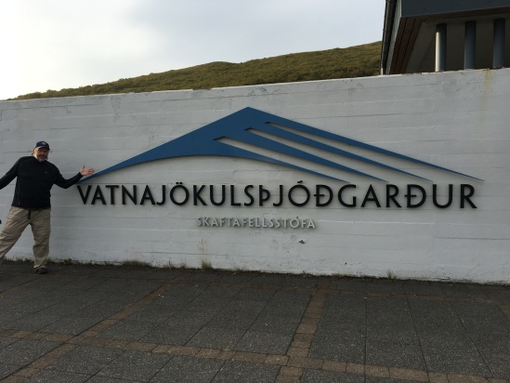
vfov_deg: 48.2
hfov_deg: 61.6
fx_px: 427
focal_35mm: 29
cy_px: 192
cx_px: 255
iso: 25
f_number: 2.2
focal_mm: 4.15
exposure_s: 1/810
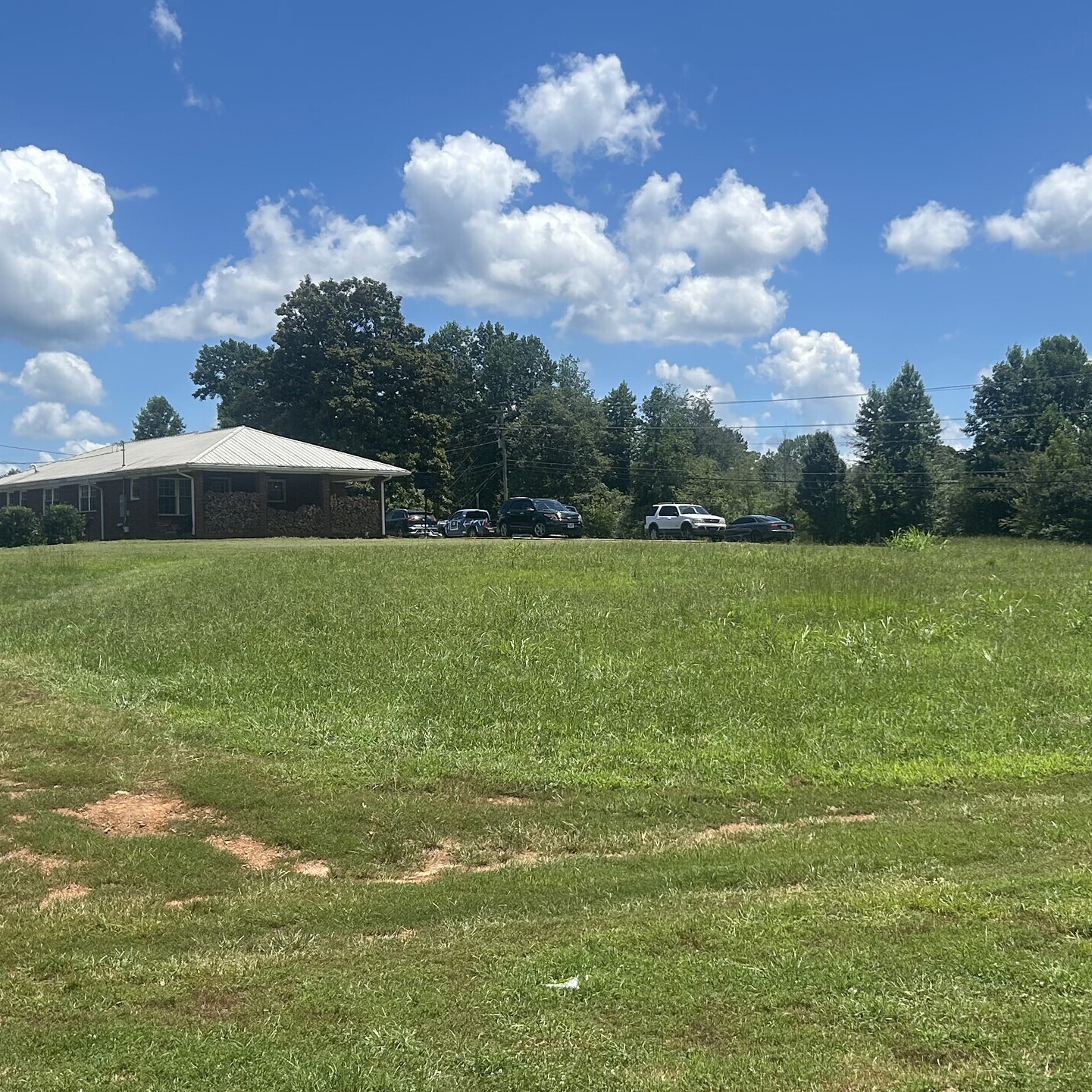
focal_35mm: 49
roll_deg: +0.9
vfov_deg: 34.7
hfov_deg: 34.5
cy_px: 560
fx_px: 1749
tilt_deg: -0.2
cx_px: 669
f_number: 1.5
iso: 50
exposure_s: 1/4630
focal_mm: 5.7
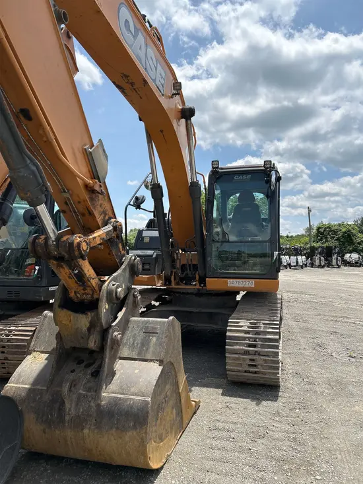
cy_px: 242
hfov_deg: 53.1
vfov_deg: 67.3
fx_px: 363
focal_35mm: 26
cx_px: 182
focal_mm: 5.7
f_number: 1.5
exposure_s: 1/5587
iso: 50
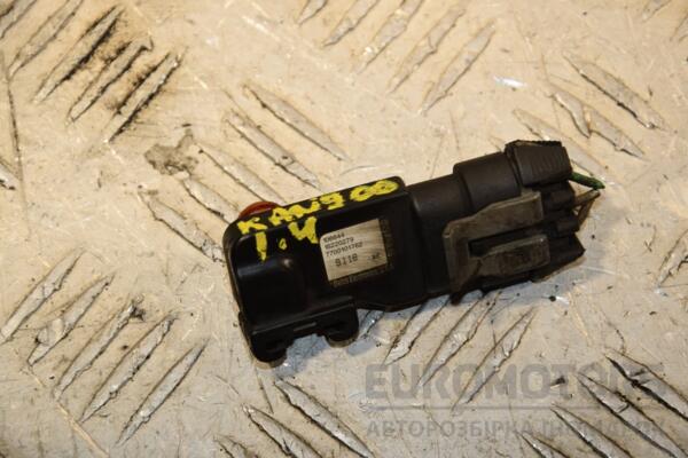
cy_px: 229
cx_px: 344
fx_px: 3010
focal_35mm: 158
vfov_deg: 8.7
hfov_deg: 13.0
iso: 800
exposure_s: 1/200
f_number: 8
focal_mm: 105
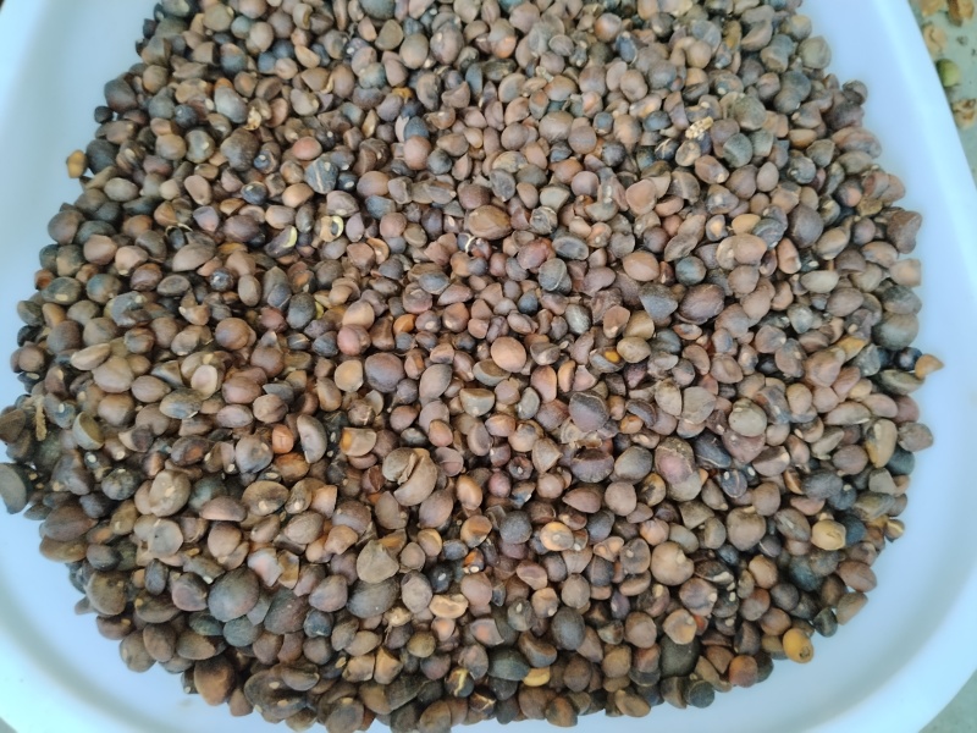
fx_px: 734
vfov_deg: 53.1
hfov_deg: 67.3
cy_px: 366
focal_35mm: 26
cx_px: 488
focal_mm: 4.25
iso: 417
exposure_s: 1/25
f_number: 1.8
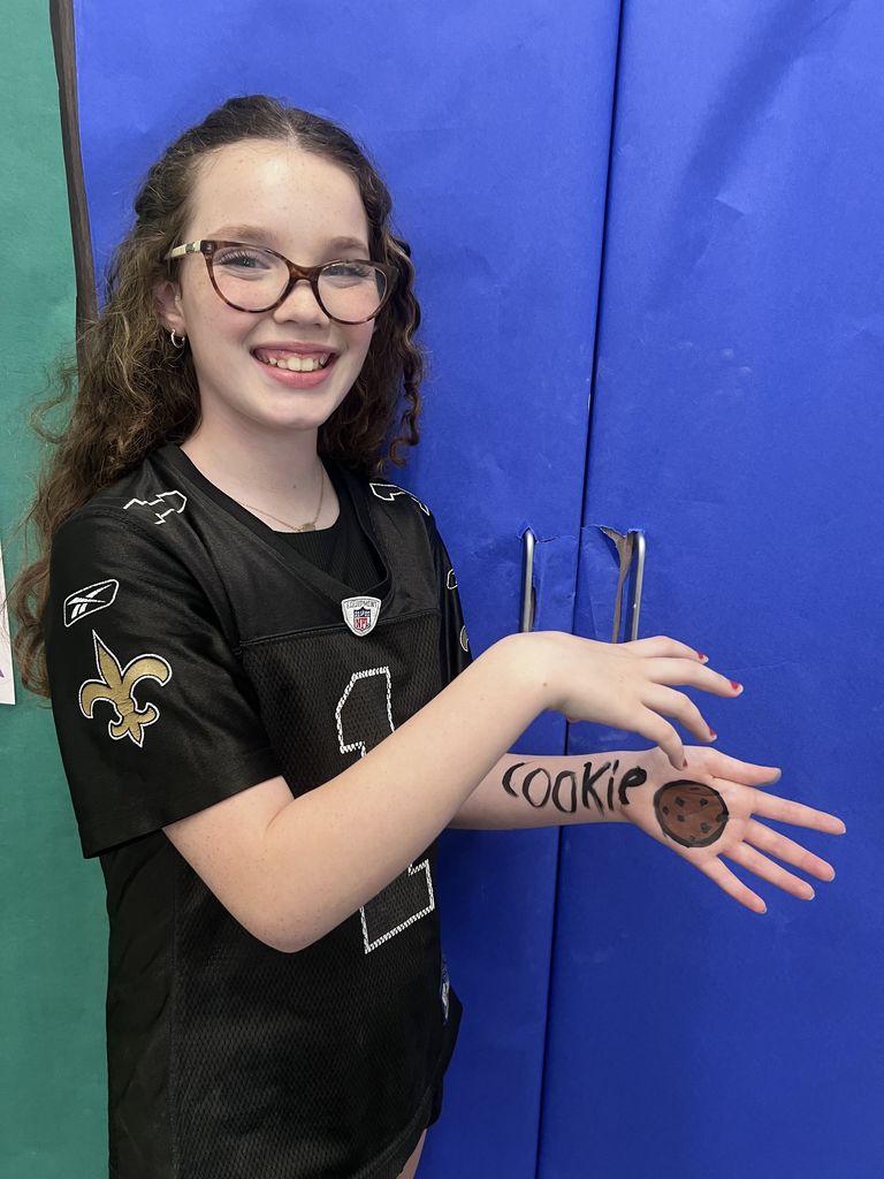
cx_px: 442
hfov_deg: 53.1
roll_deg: -2.1
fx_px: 885
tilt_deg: -15.6
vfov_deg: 67.3
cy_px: 590
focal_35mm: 26
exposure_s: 1/60
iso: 250
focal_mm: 5.7
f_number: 1.5
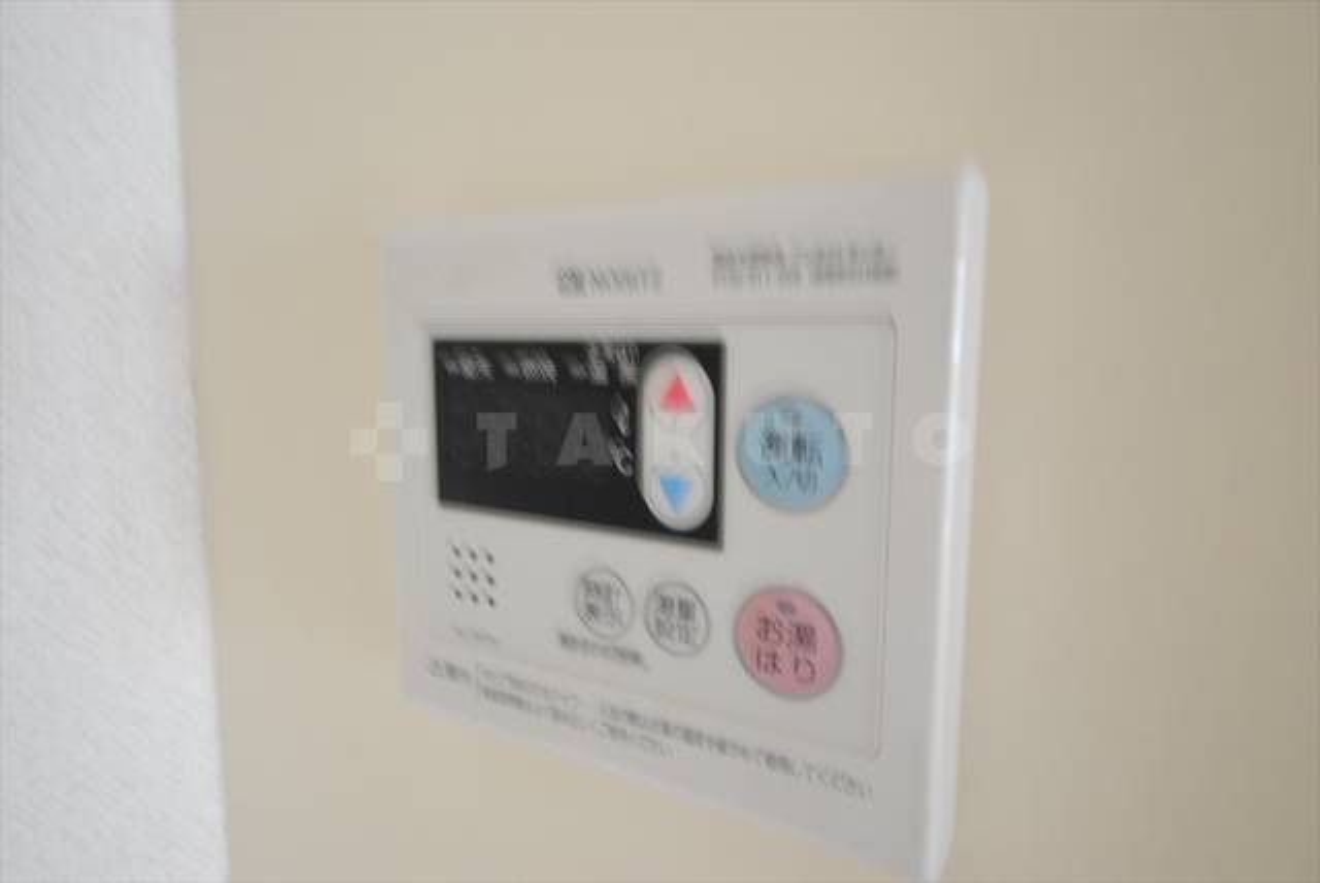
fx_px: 716
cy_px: 442
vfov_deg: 63.3
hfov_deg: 85.4
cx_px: 660
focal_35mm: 20
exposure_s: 1/1.6
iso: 100
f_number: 5
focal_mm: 13
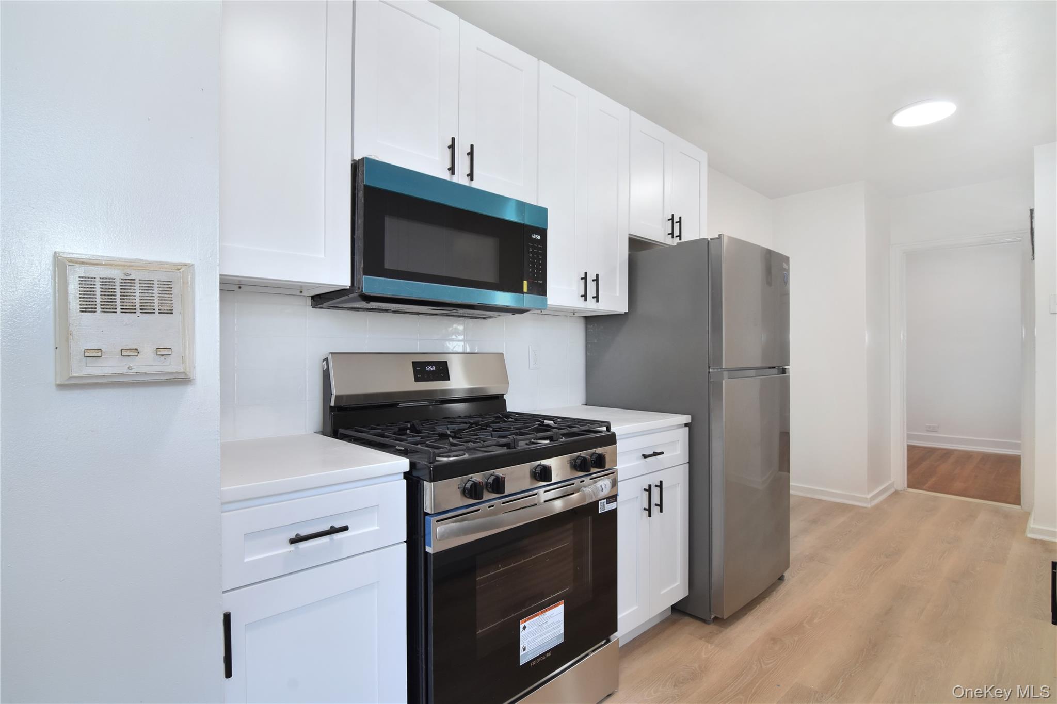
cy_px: 352
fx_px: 484
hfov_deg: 95.0
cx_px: 528
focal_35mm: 16
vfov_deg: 72.0
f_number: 11
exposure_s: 1/25
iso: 640
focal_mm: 11
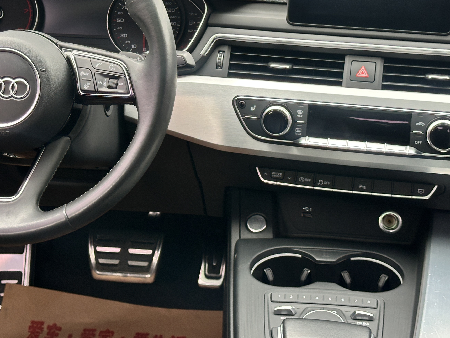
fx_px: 962
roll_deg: +0.4
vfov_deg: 19.8
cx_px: 197
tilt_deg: -15.3
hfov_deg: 26.3
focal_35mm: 74
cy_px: 101
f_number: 1.78
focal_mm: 6.86
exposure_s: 1/60
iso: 100
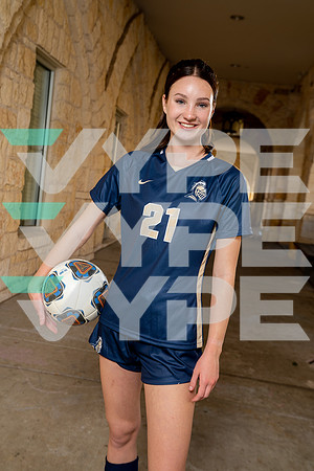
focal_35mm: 41
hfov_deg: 32.6
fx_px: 536
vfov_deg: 47.4
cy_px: 236
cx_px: 157
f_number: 5
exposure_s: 1/250
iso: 100
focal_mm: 41
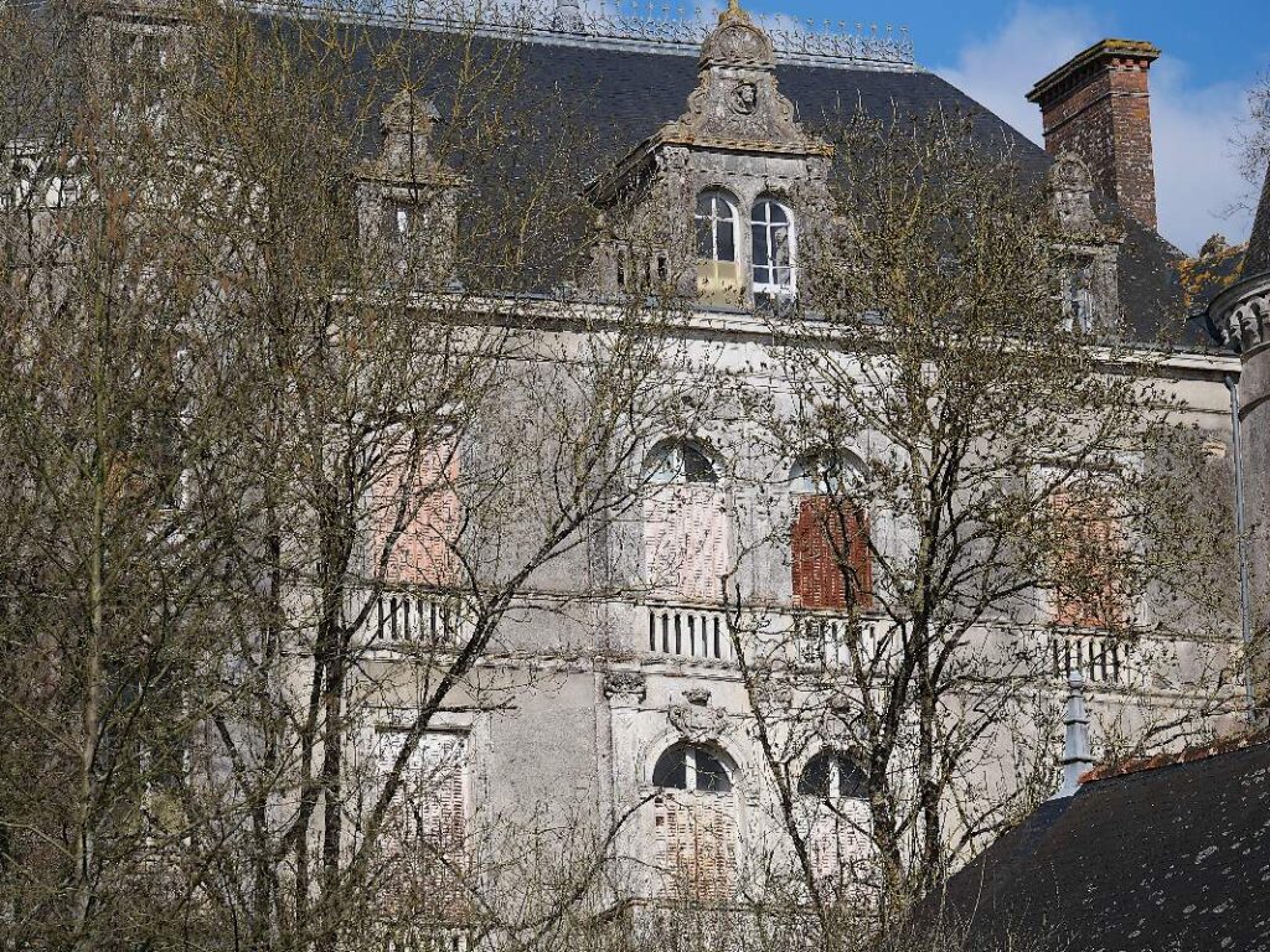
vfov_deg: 7.4
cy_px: 476
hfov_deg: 9.9
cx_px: 635
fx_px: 7338
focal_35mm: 200
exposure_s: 1/1600
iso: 200
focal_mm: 100
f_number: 5.6
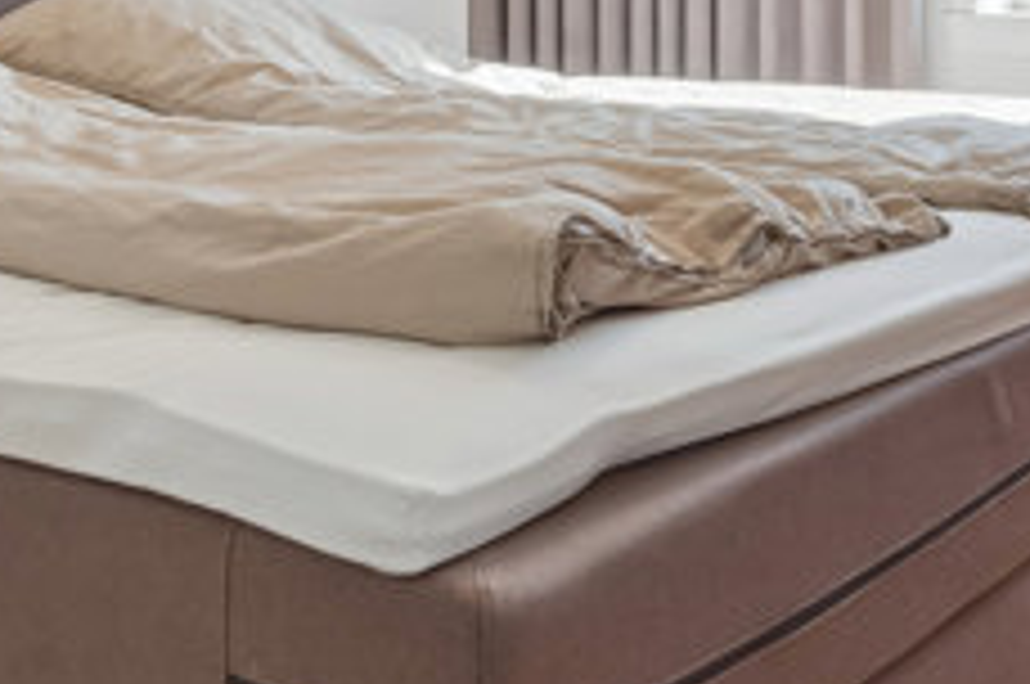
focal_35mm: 63
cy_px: -34
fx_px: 1800
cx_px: 508
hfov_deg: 31.9
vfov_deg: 20.7
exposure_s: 1/25
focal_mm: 18
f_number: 10
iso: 200
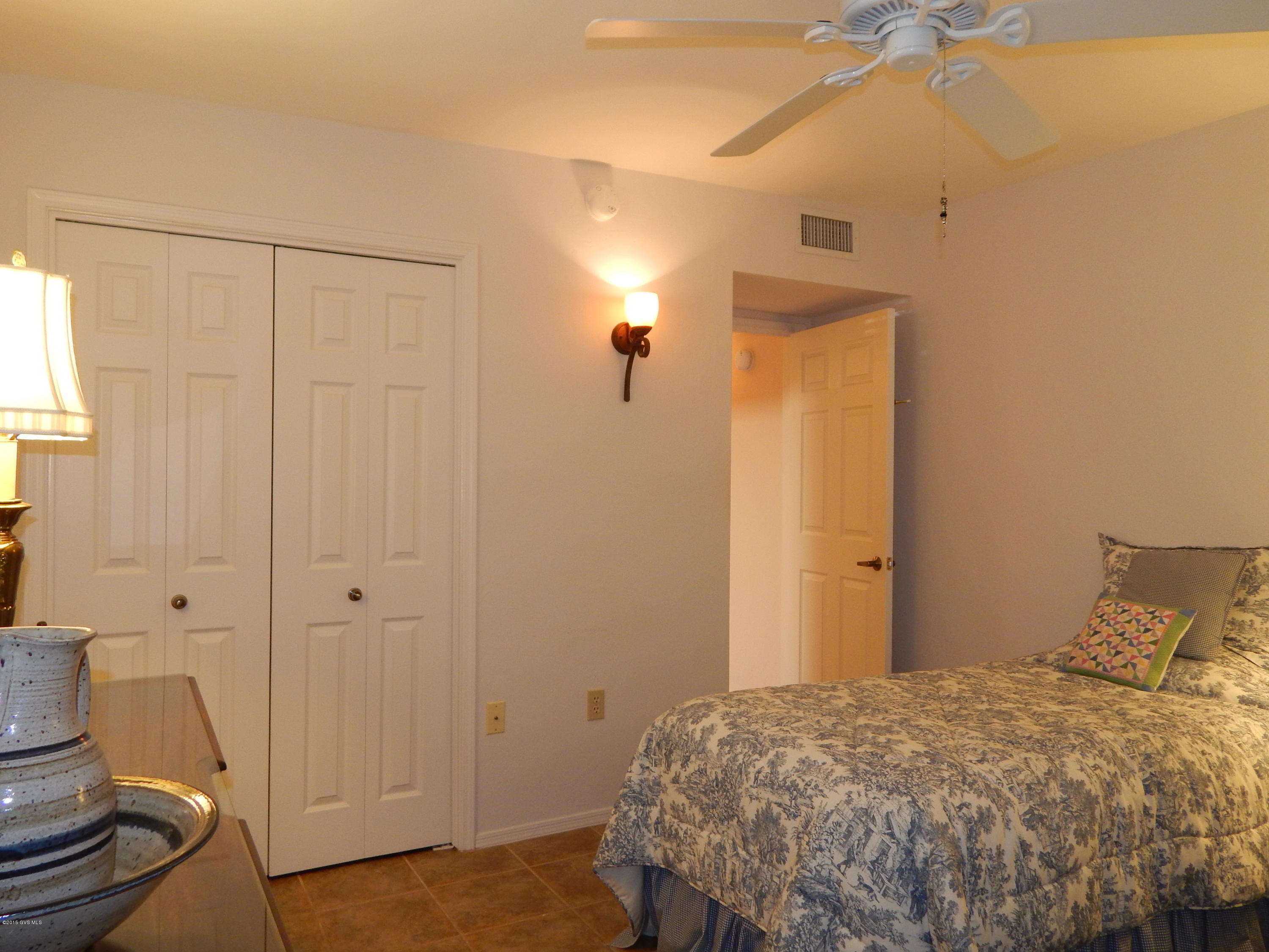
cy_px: 476
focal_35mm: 25
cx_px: 634
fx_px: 916
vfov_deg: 54.9
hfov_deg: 69.4
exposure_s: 1/30
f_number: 3.1
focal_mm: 4.5
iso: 200
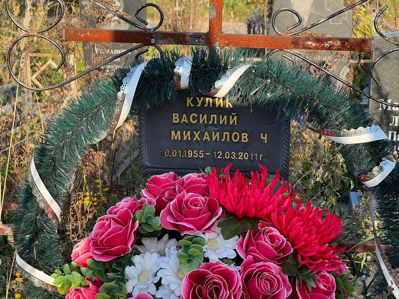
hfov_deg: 25.3
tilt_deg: -12.4
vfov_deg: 19.1
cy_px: 150
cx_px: 200
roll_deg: +0.5
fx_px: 888
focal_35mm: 77
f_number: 2.8
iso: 32
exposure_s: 1/132
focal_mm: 9
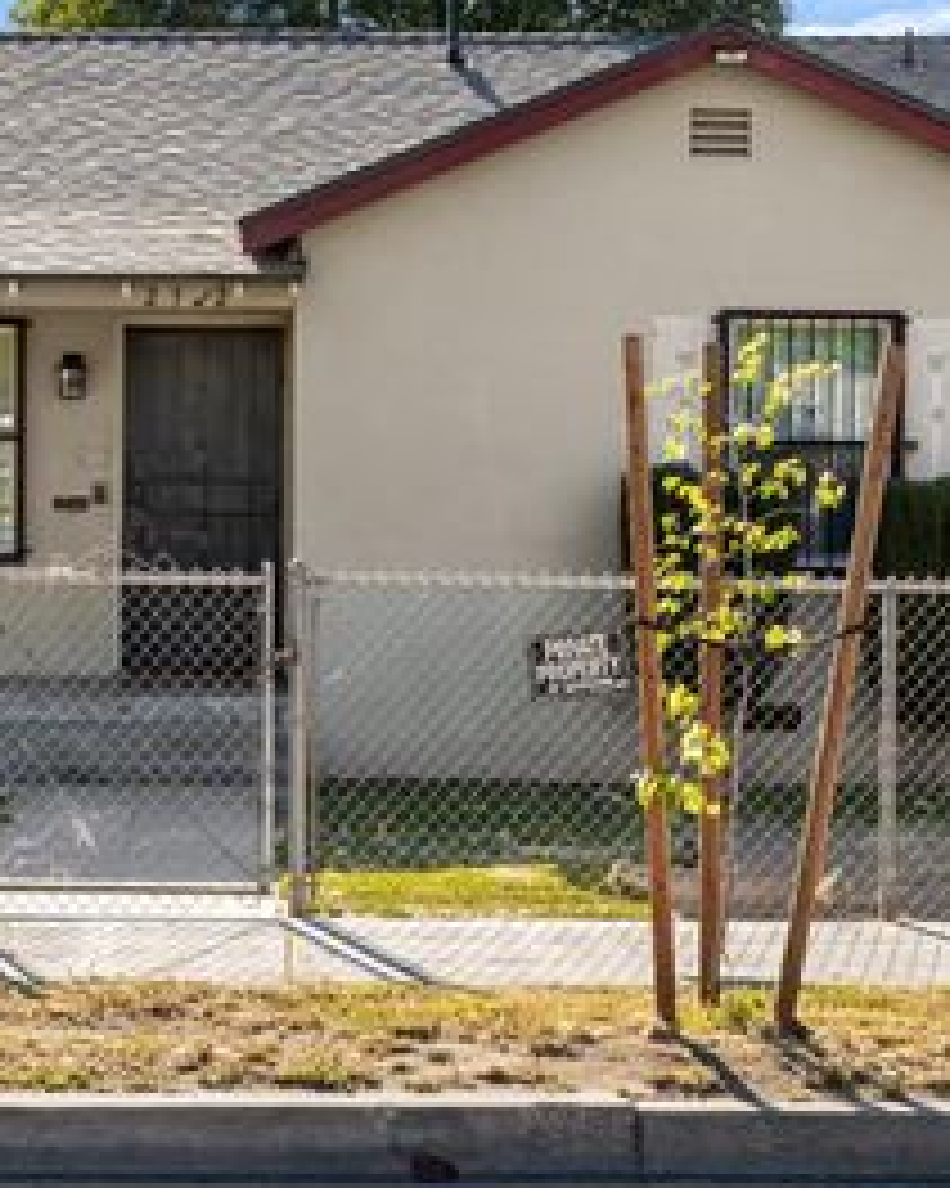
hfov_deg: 17.5
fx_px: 3081
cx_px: 468
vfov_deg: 21.8
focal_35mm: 88
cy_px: 551
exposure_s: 1/125
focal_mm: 32.9
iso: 100
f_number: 8
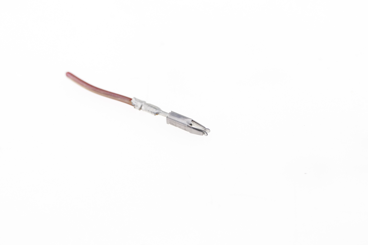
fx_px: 705
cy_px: 122
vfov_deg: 19.7
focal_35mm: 69
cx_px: 184
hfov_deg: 29.2
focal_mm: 24.99
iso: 1600
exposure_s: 1/400
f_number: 3.6
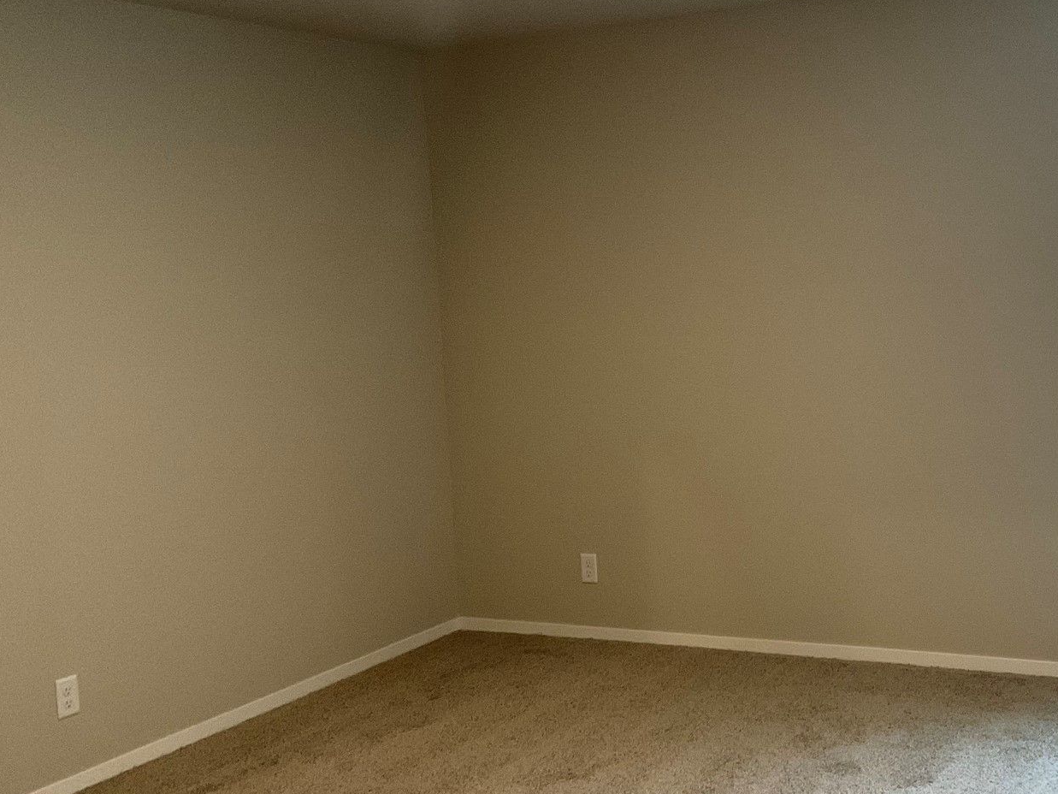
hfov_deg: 41.0
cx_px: 778
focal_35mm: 45
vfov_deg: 32.2
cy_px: 361
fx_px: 1376
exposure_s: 1/60
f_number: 1.8
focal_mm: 3
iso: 200
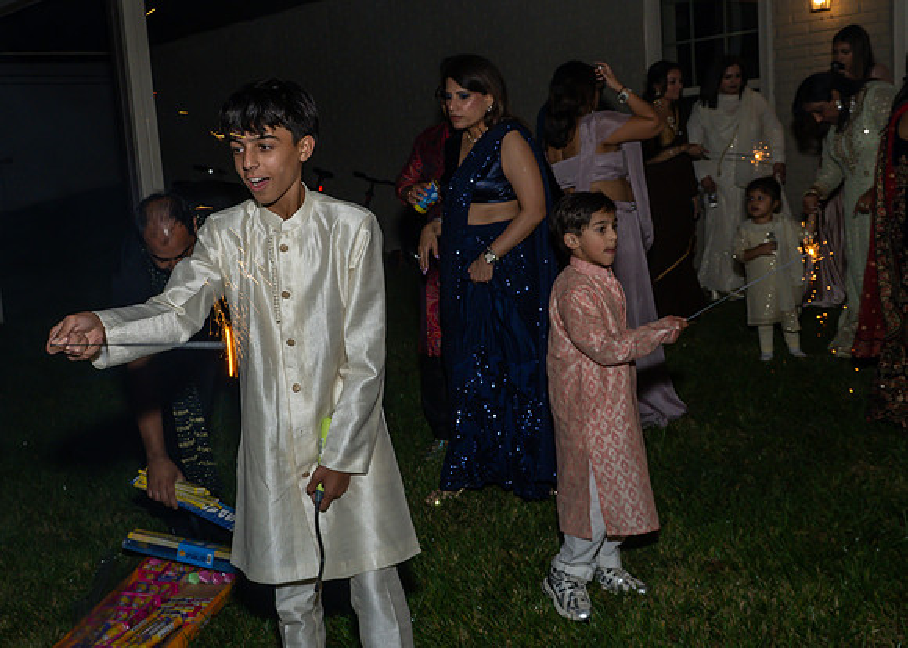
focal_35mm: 39
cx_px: 368
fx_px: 1012
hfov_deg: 48.1
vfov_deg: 35.5
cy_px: 301
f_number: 7.1
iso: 500
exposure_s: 1/250
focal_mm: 19
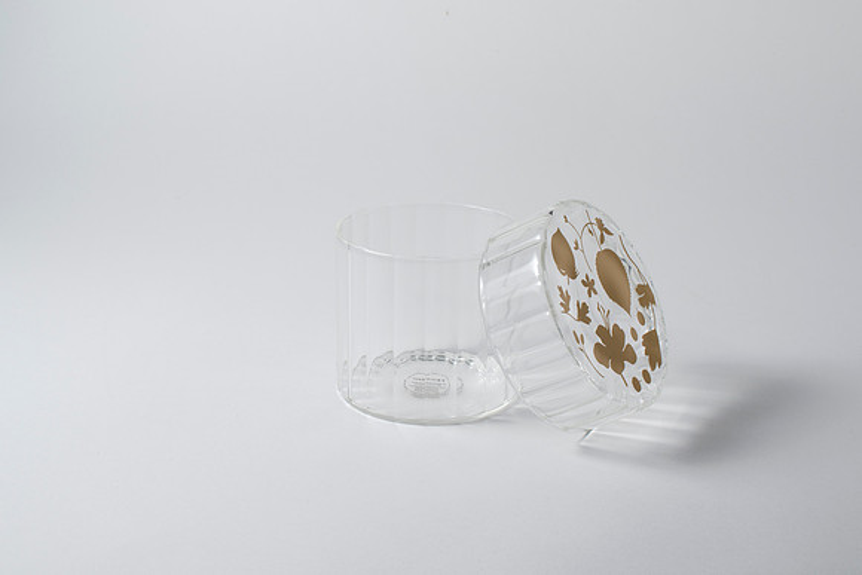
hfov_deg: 37.6
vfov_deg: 25.6
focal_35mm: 53
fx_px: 1266
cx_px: 421
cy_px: 282
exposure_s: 1/200
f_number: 16
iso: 100
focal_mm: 50
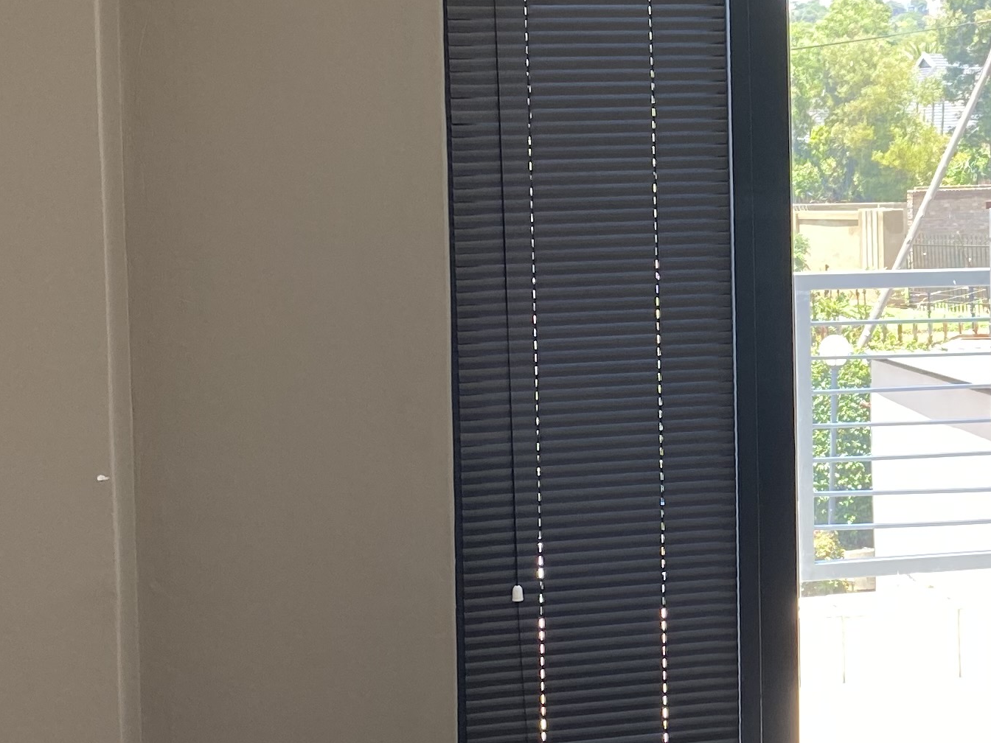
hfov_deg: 24.0
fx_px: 2233
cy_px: 296
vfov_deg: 18.9
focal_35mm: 78
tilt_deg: -3.4
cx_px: 978
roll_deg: +0.4
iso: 50
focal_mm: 4.25
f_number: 1.8
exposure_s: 1/121
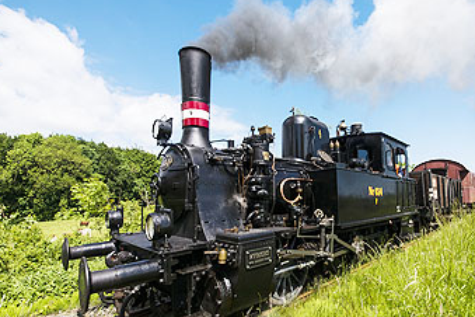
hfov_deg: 86.4
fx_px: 251
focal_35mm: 19
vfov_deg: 64.1
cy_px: 186
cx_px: 269
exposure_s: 1/2500
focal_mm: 14
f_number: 5.6
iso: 400
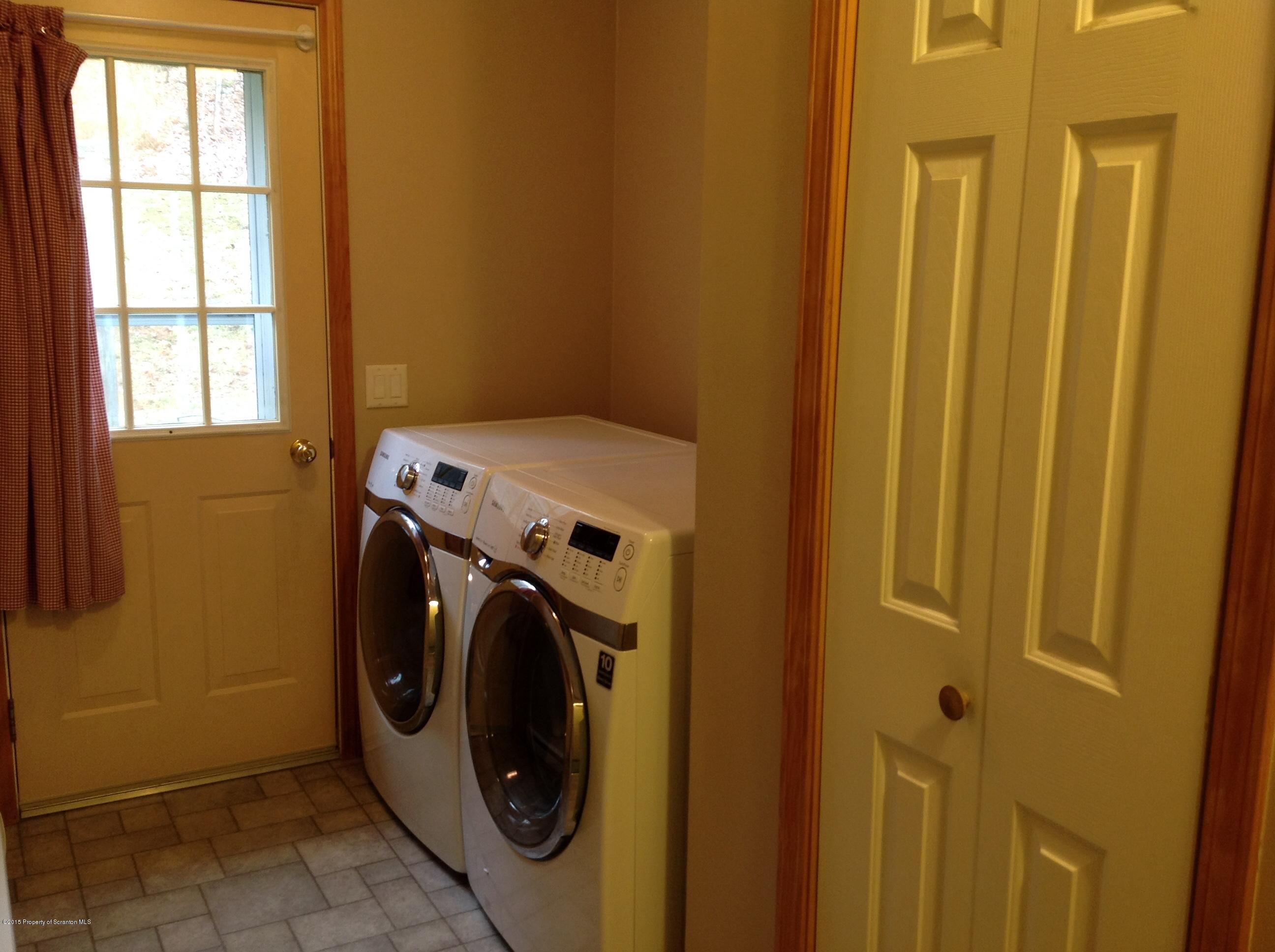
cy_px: 476
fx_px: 1287
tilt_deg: -10.5
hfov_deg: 52.7
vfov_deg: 40.6
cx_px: 638
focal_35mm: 35
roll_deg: -1.0
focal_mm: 4.28
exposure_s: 1/15
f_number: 2.4
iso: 64
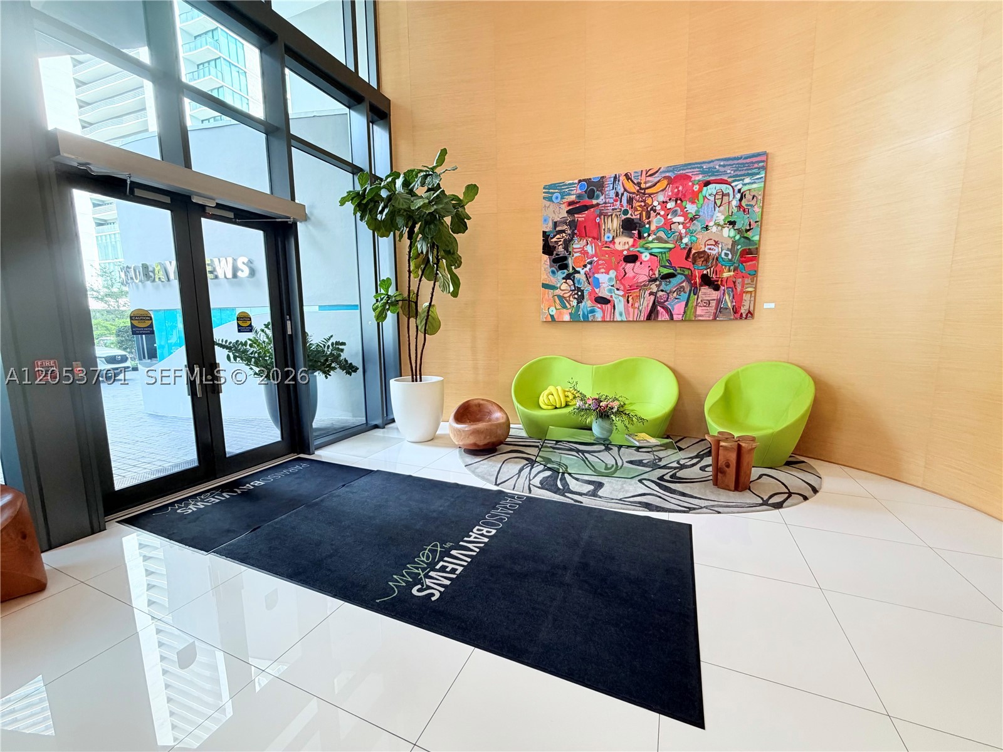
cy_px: 376
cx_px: 502
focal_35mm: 14
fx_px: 406
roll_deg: +0.6
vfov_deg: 85.7
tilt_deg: -7.1
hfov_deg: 102.1
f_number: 2.2
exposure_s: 1/120
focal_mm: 2.22
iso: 200
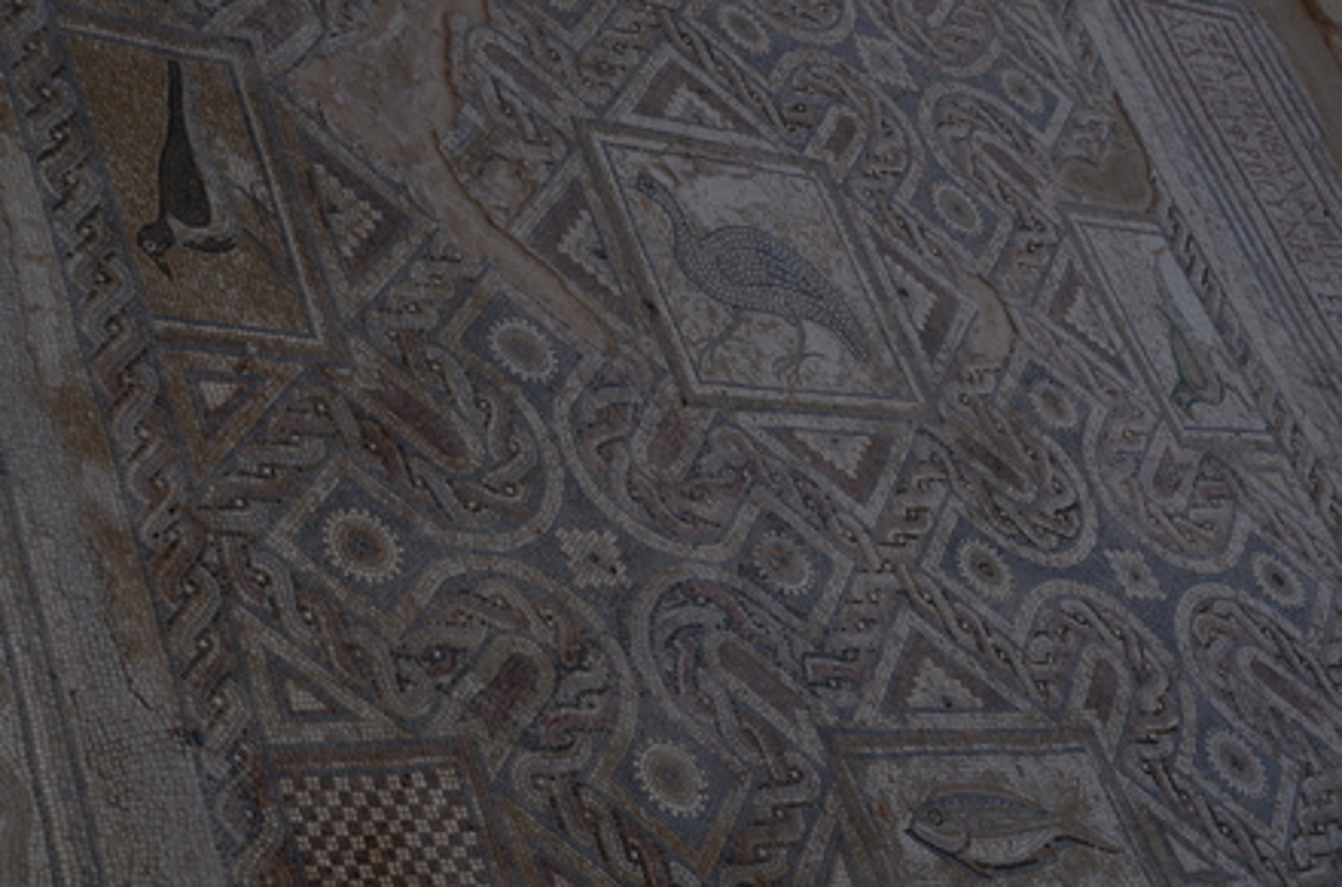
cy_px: 444
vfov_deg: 20.5
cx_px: 671
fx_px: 2454
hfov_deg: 30.6
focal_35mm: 66
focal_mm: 44
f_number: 8
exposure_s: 1/250
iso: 100
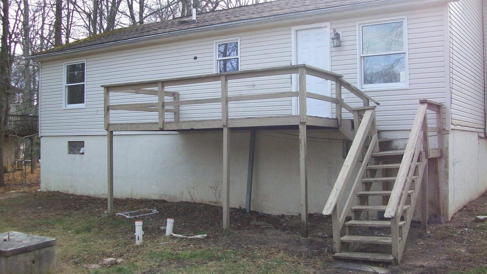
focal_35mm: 40
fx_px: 517
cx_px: 244
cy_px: 127
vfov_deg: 29.7
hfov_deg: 50.5
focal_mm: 6
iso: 80
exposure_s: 1/253
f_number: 2.7
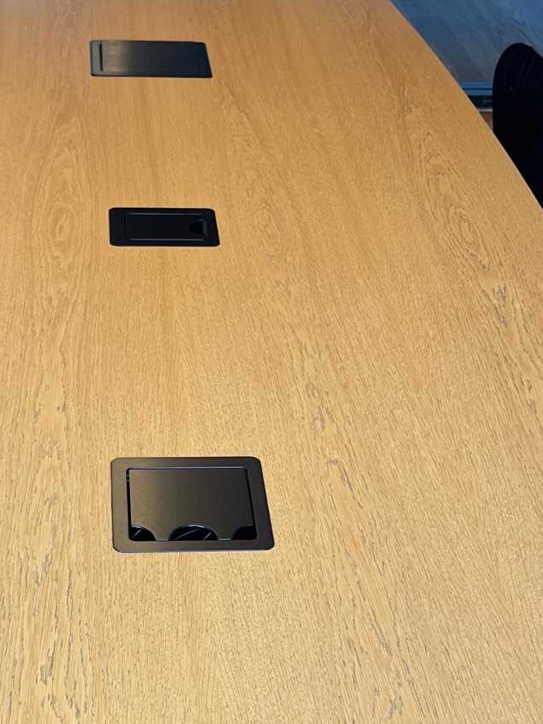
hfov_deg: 23.2
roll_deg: -2.8
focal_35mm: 63
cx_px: 191
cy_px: 566
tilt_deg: -37.7
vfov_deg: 30.1
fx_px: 1318
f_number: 1.6
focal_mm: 5.1
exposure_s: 1/100
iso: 100
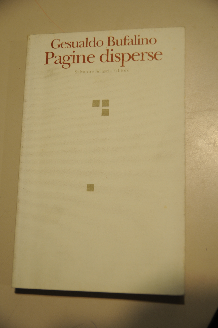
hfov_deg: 25.7
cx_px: 109
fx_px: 478
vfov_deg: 37.9
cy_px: 164
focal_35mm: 52
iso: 200
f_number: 3.2
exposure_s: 1/40
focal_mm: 35
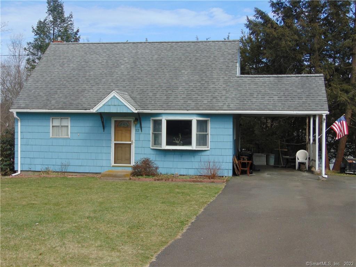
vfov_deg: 29.1
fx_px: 514
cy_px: 134
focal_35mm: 50
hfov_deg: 38.2
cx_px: 178
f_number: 3.5
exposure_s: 1/800
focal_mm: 9
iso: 80
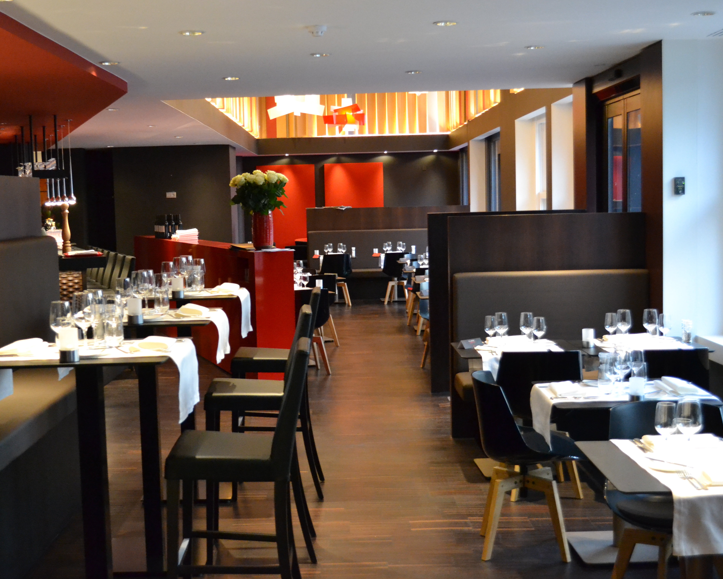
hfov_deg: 37.5
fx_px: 1061
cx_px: 289
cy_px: 290
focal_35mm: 50
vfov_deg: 30.5
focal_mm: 29
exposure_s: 1/50
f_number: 4.5
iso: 3200
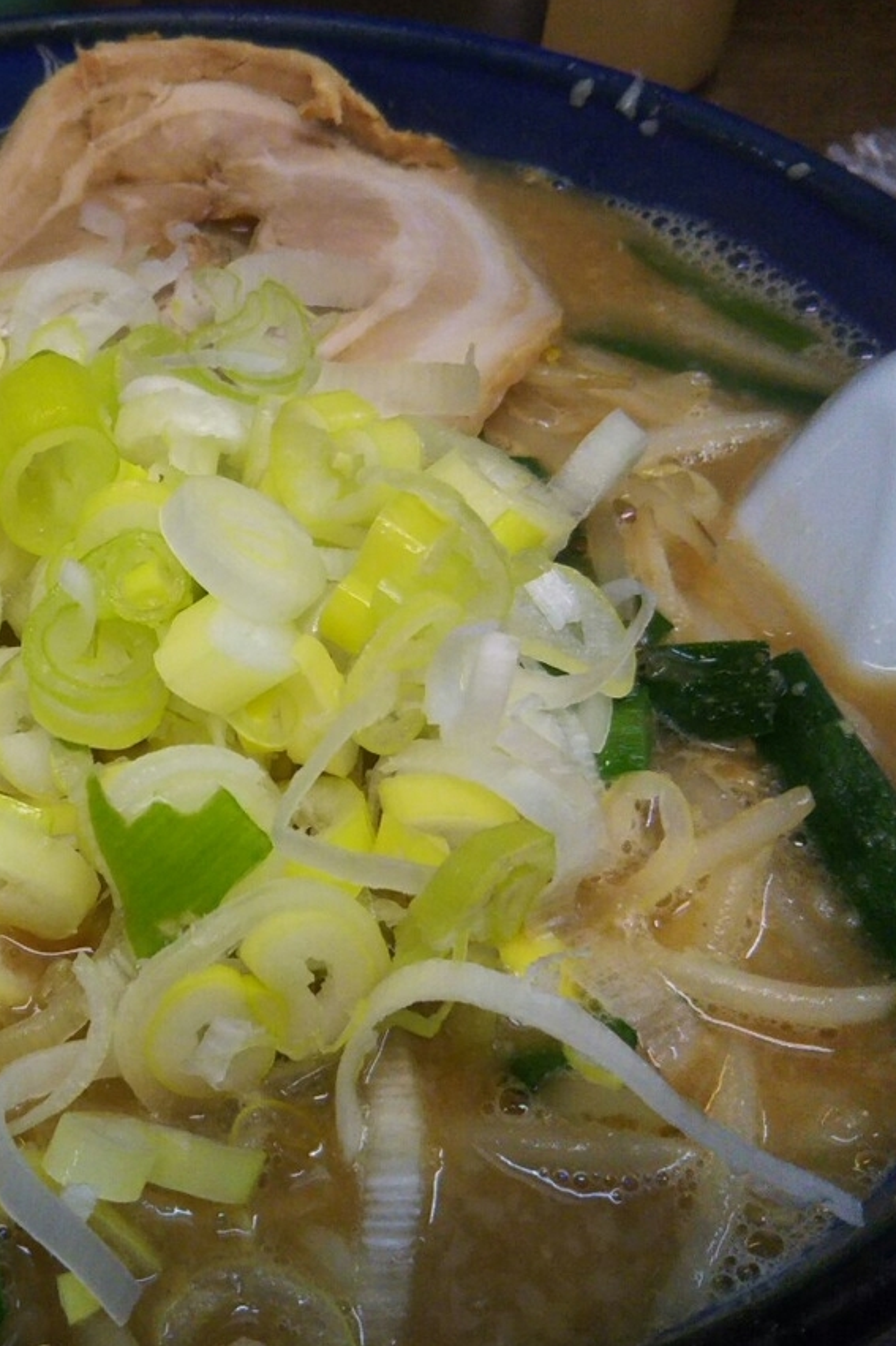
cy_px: 675
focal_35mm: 44
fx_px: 1643
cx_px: 126
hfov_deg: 29.5
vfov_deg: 44.5
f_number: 2.2
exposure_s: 1/100
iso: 160
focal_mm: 4
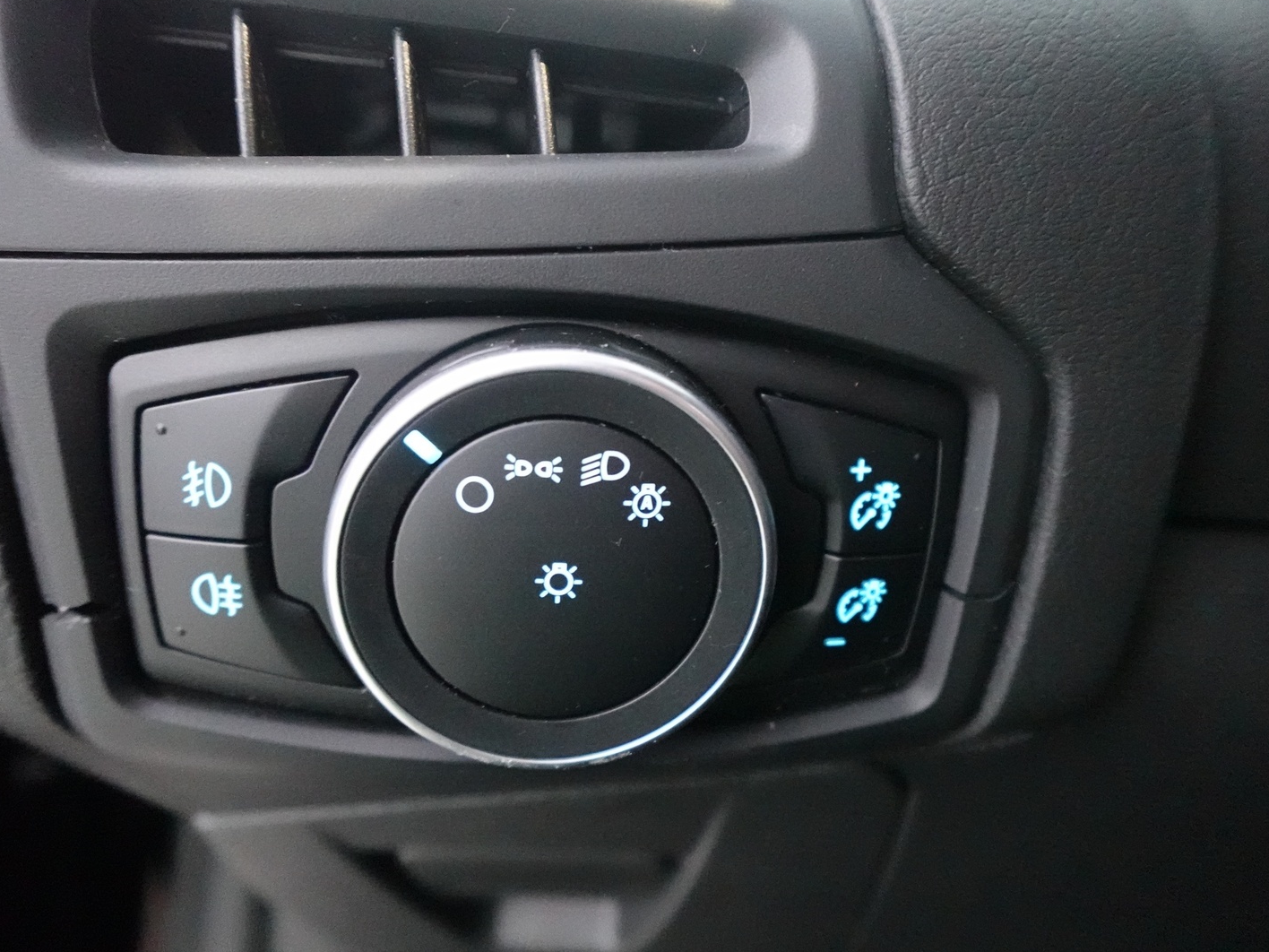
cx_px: 617
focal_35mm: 22
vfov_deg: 61.1
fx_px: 807
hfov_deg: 76.4
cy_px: 471
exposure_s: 1/40
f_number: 2
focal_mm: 7.6
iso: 6400
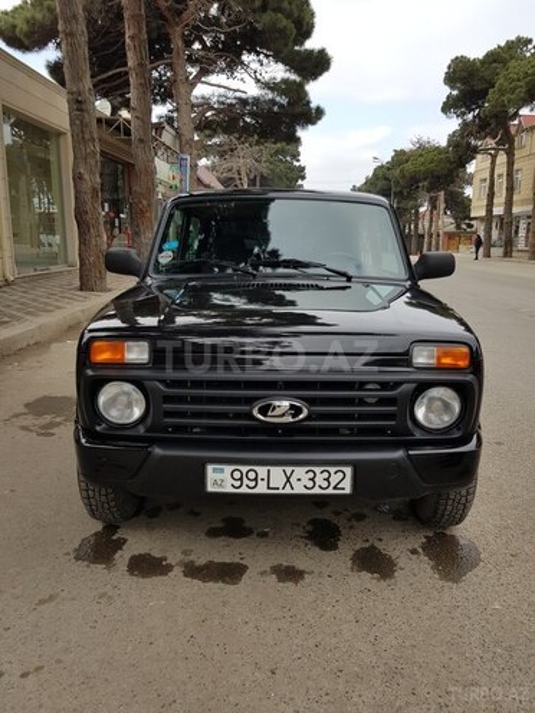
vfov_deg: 67.3
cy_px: 356
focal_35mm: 26
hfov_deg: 53.1
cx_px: 268
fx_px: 536
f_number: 1.7
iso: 40
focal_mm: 4.2
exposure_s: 1/780
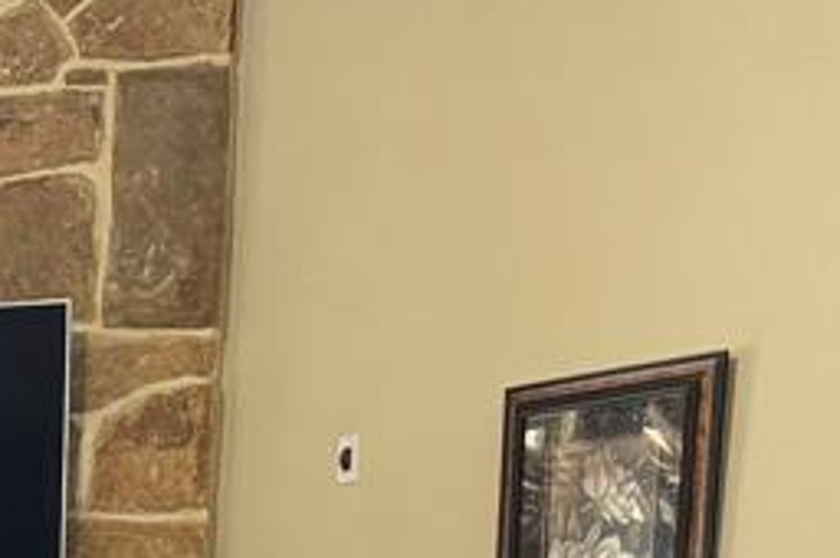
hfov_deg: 18.2
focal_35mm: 100
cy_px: 1169
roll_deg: -0.8
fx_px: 2330
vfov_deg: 11.9
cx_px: -407
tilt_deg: -9.4
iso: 320
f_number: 1.78
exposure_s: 1/60
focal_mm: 6.76
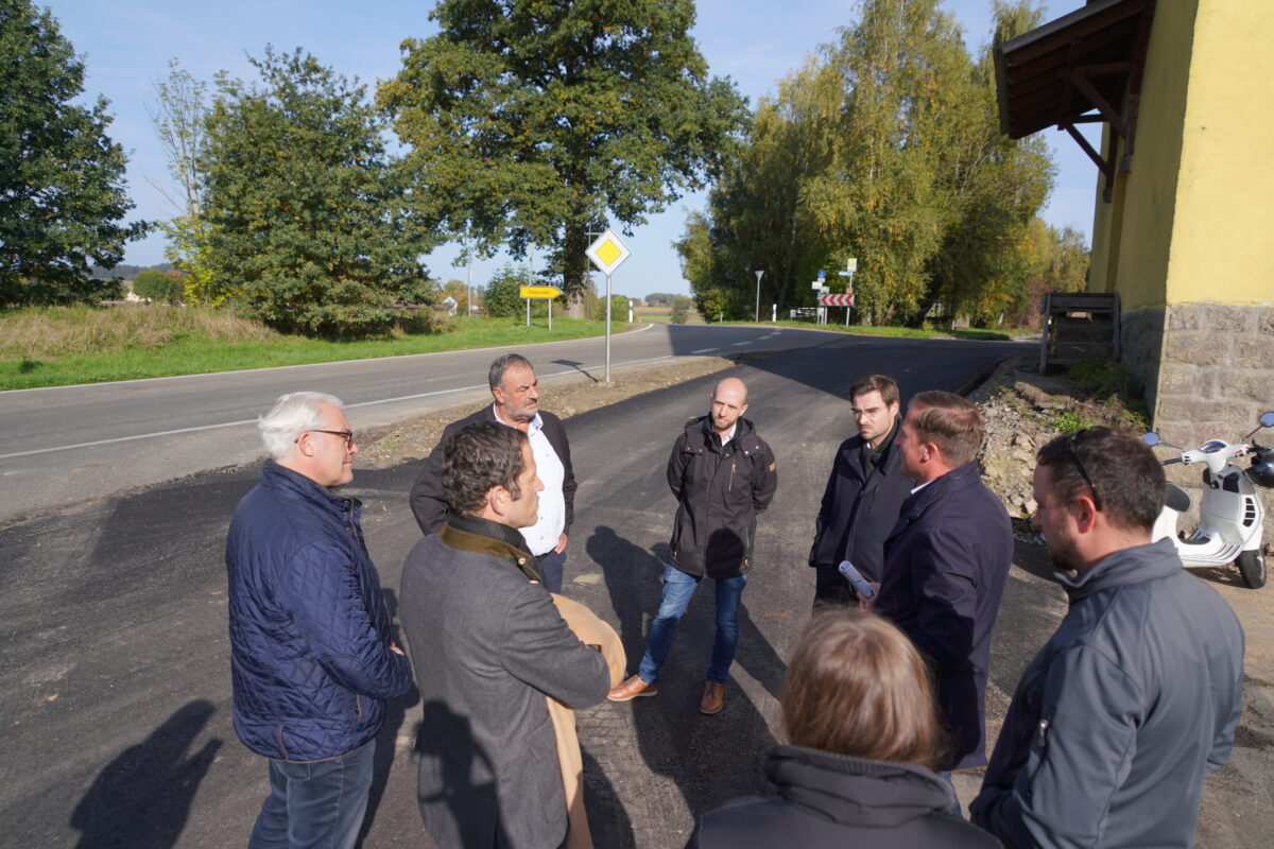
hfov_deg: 73.7
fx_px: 849
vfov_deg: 53.1
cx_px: 637
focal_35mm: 24
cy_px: 424
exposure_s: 1/640
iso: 100
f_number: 4.5
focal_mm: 24
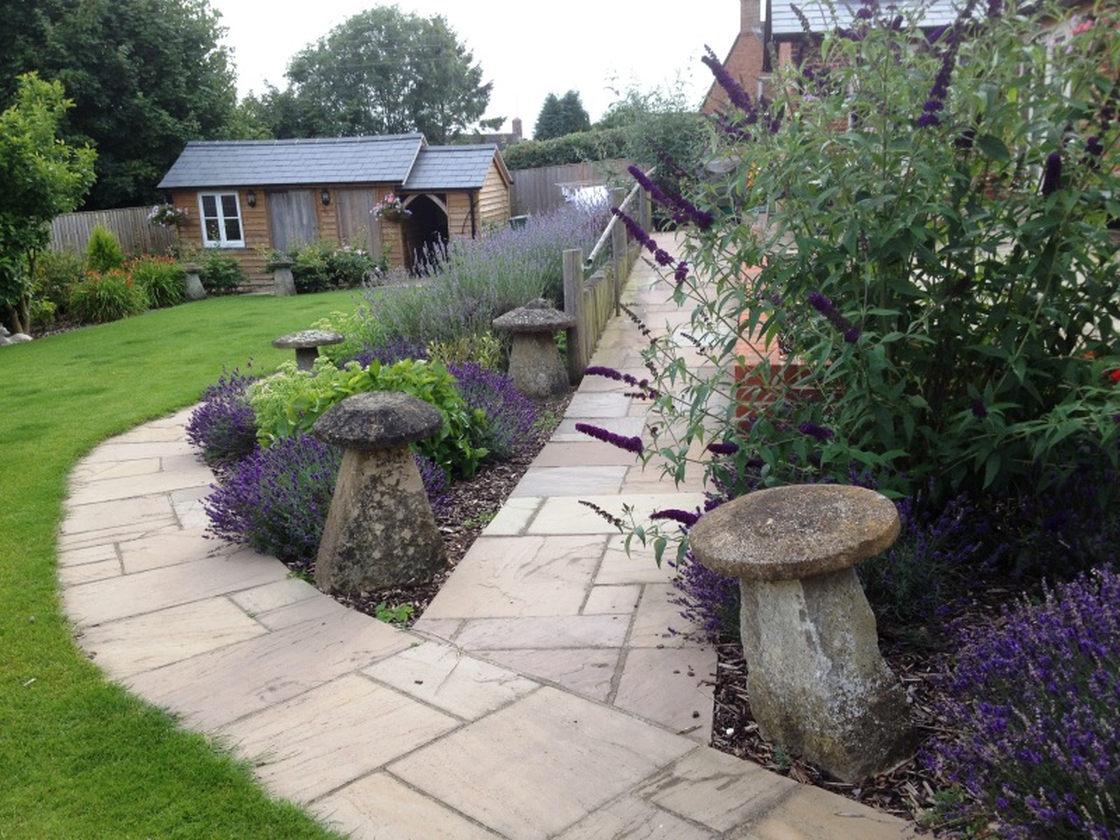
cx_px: 560
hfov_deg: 52.6
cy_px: 420
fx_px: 1132
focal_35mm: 35
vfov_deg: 40.7
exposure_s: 1/394
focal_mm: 4.3
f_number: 2.4
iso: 64
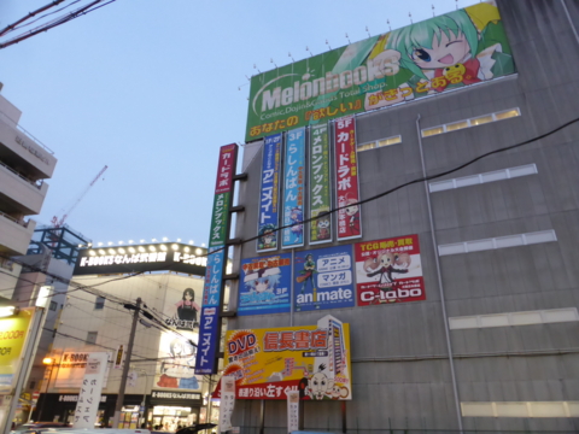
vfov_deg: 56.8
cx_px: 290
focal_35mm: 24
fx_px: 401
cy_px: 217
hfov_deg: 71.6
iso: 400
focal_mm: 4.3
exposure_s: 1/13
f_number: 3.3
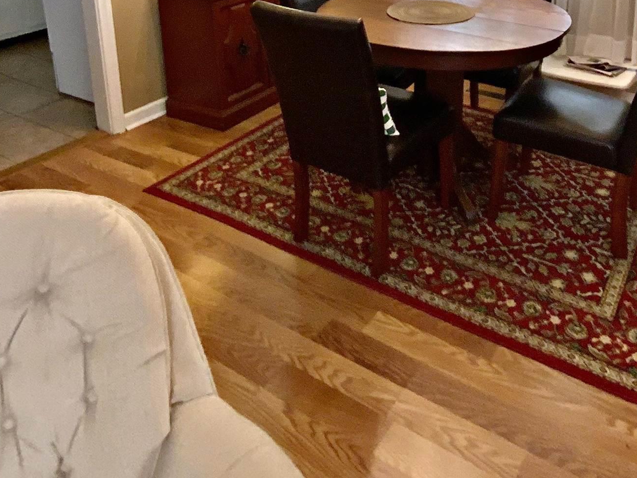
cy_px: -7
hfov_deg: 54.8
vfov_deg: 37.9
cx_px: 393
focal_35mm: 33
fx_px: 607
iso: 160
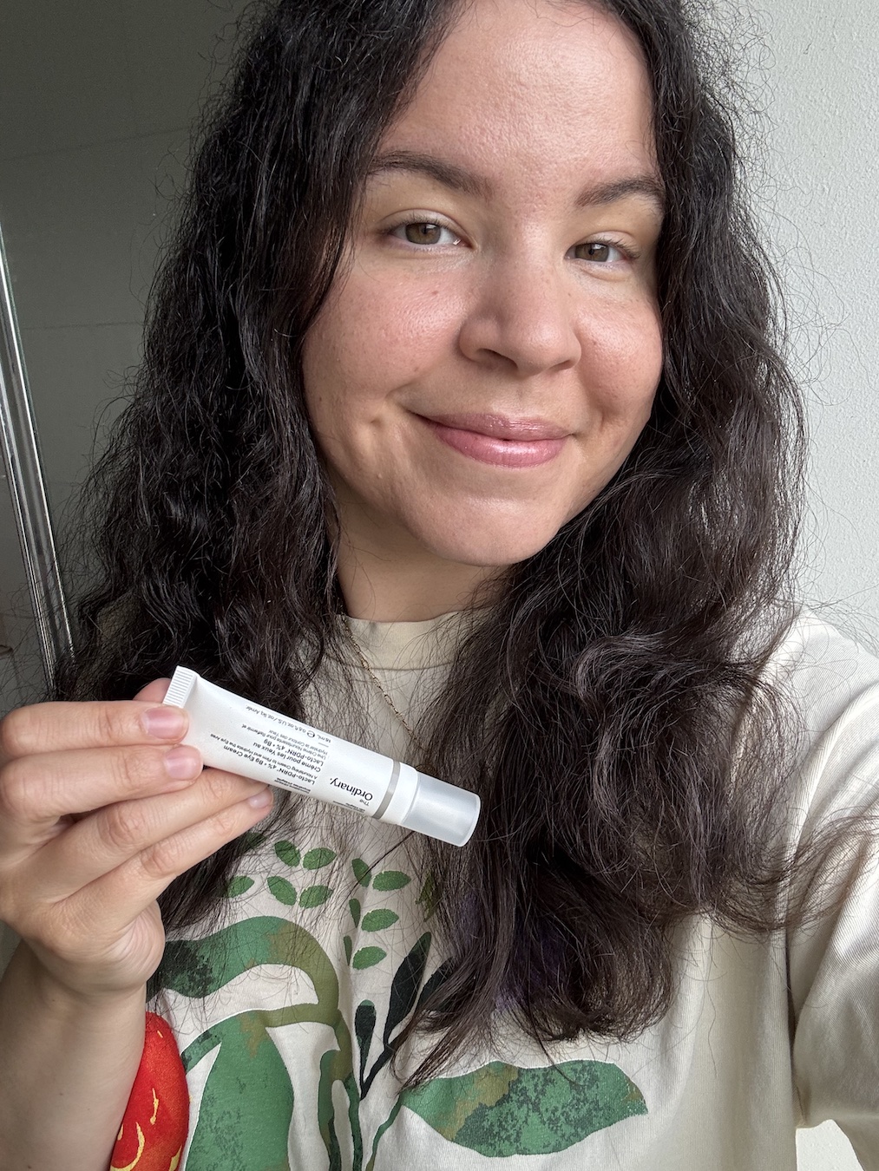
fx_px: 1015
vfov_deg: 60.0
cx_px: 440
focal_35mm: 30
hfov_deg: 46.8
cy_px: 586
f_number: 1.9
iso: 32
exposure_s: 1/121
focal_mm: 2.69
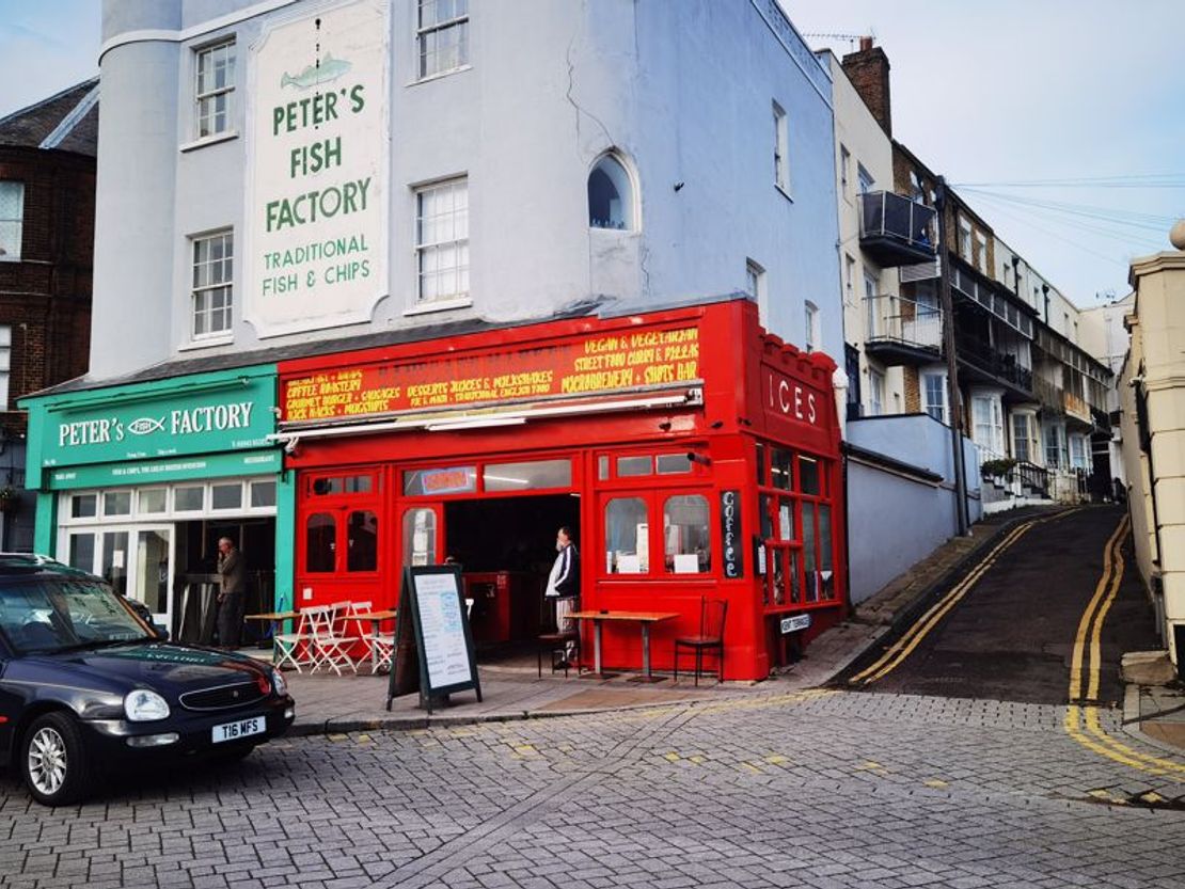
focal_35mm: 31
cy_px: 444
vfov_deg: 45.5
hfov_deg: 58.3
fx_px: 1061
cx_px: 592
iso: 50
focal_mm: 6.71
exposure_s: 1/1522
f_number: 1.9
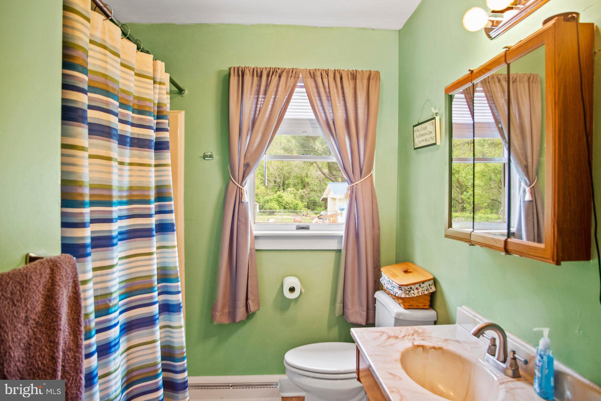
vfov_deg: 55.2
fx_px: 384
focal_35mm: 23
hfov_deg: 76.1
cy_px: 200
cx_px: 300
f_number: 8
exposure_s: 1/10
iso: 250
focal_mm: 23
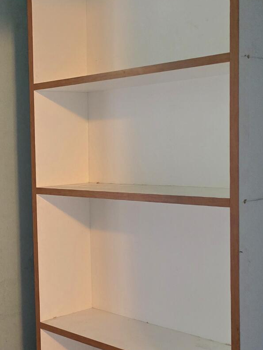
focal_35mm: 58
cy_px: 196
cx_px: 6
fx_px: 587
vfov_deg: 33.2
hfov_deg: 24.2
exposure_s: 1/120
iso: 1000
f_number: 1.7
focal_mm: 6.3
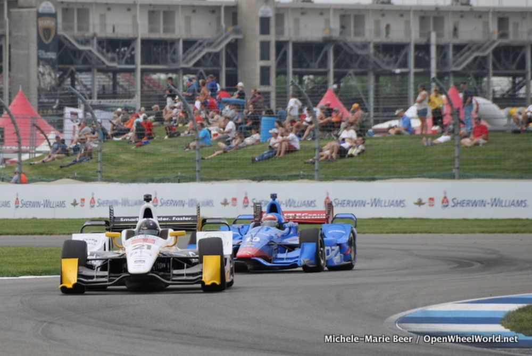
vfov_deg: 4.6
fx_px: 4436
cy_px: 178
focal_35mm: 300
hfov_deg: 6.9
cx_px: 266
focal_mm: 200
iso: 200
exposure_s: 1/1000
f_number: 5.6
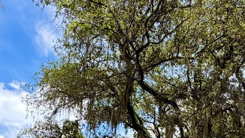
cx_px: 109
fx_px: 273
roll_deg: -1.6
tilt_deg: +15.5
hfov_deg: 48.3
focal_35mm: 42
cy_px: 169
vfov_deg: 25.3
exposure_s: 1/686
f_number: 2.2
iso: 40
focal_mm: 2.22
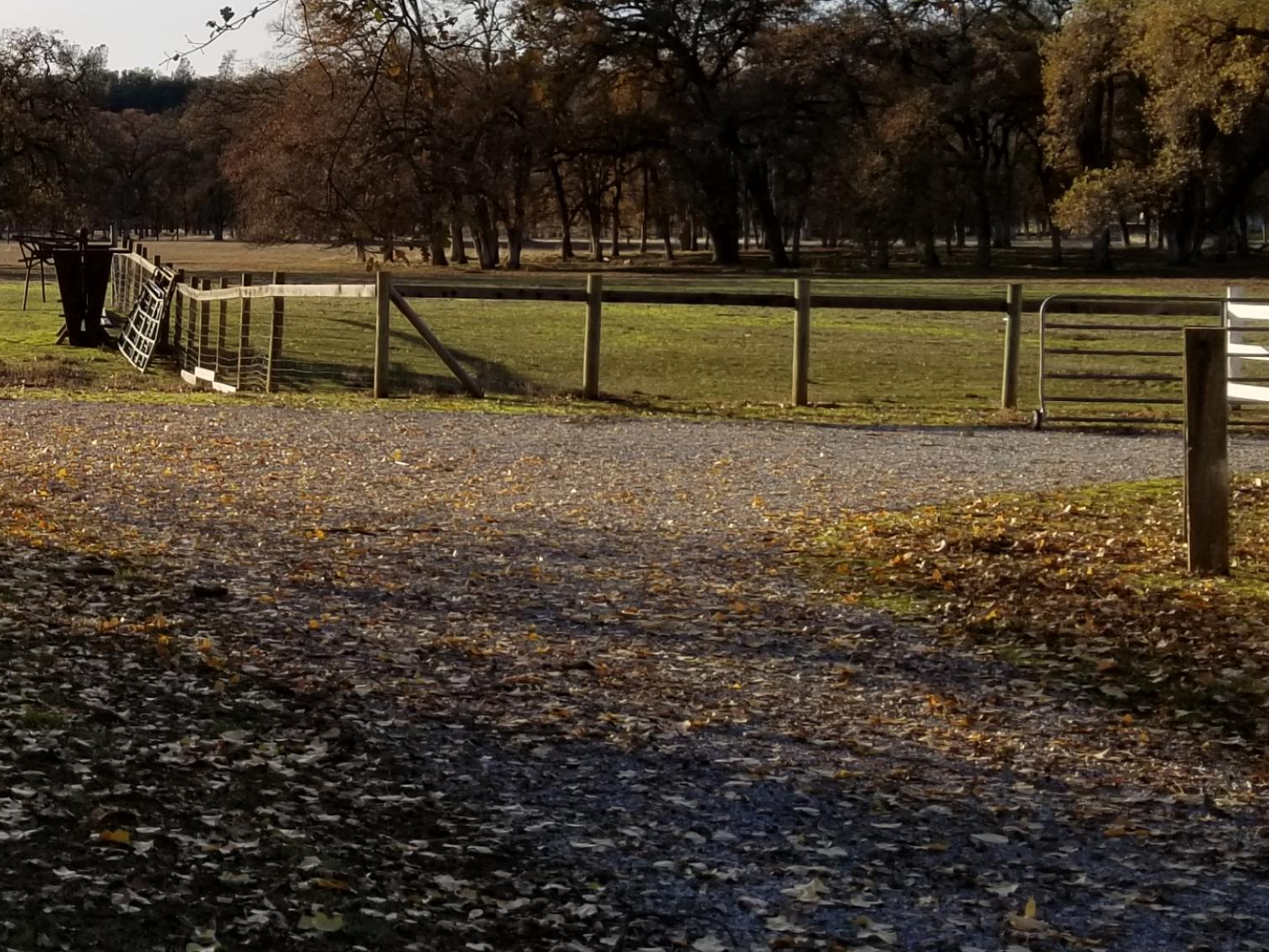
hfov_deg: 35.0
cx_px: 157
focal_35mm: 52
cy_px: 128
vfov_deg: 27.2
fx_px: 1906
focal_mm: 4.25
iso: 50
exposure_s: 1/2096
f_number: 1.7
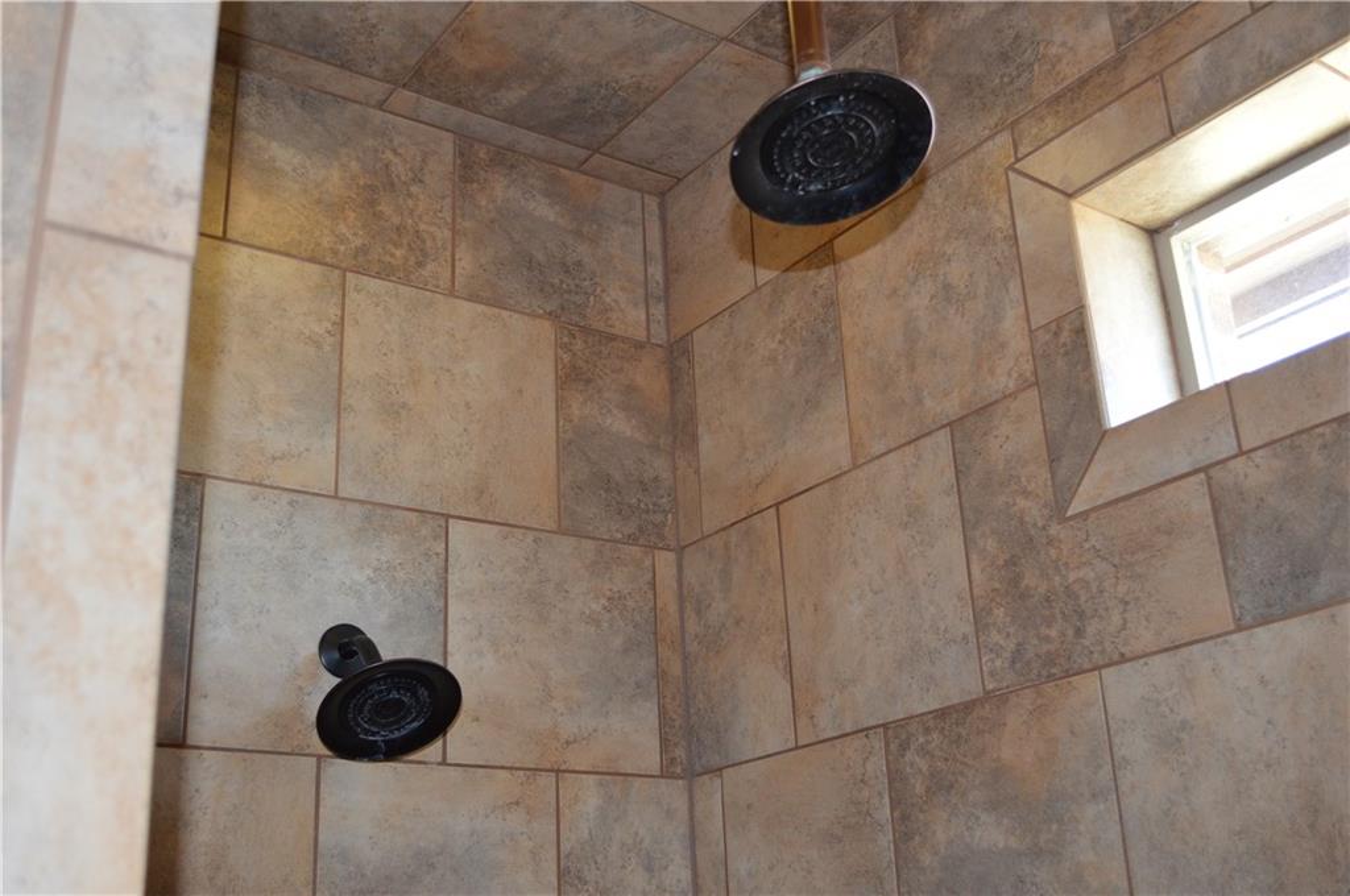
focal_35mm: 39
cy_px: 448
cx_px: 675
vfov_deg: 34.1
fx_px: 1461
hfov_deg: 49.6
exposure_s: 1/60
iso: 800
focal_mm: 26
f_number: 4.2
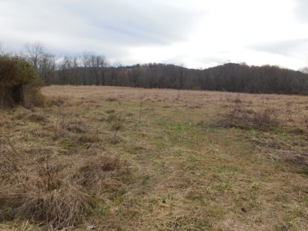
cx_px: 180
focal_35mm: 30
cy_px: 87
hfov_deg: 59.6
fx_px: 267
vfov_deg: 46.4
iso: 125
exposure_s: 1/400
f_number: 3
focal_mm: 4
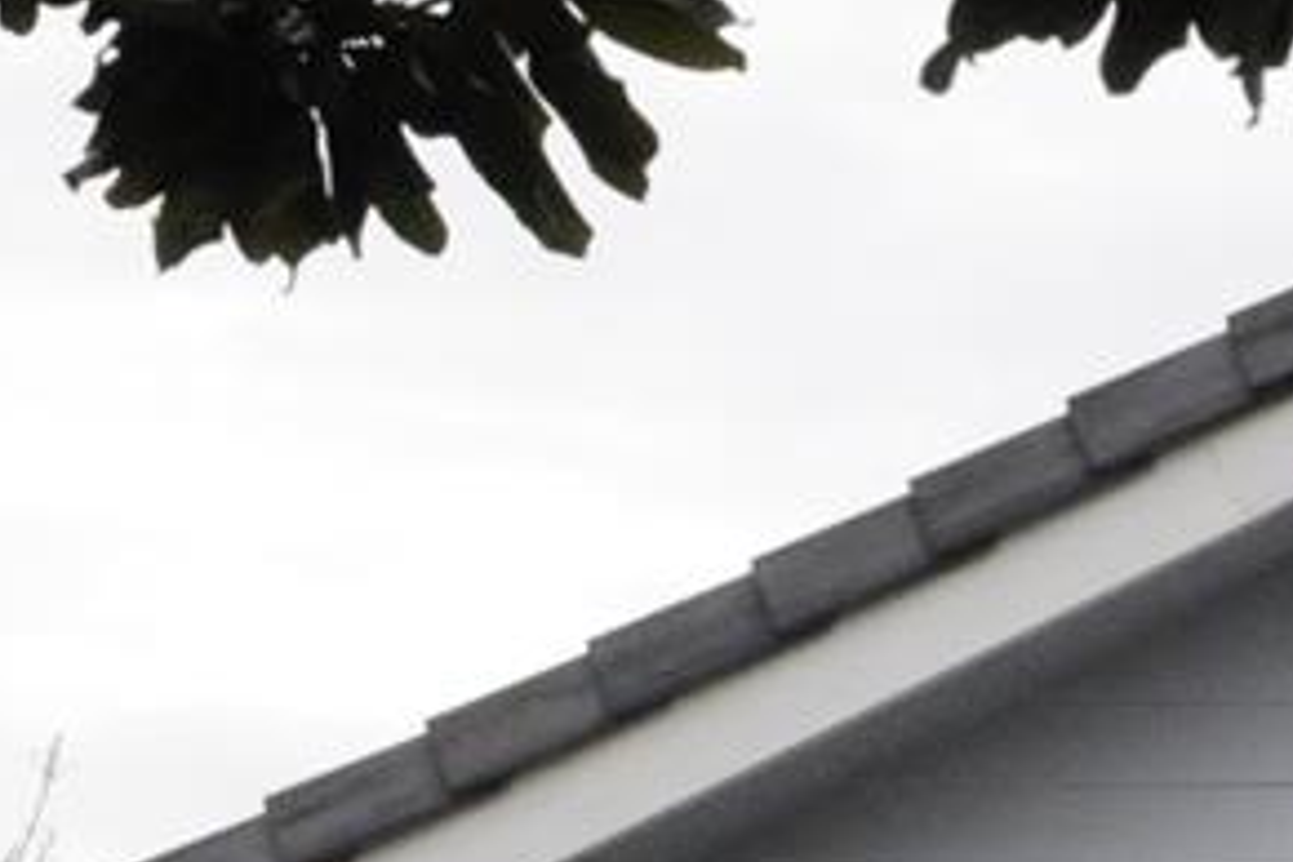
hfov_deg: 7.1
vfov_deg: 5.0
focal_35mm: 271
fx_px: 9717
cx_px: 3275
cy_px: 1673
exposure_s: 1/1000
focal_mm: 35
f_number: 13
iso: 2000
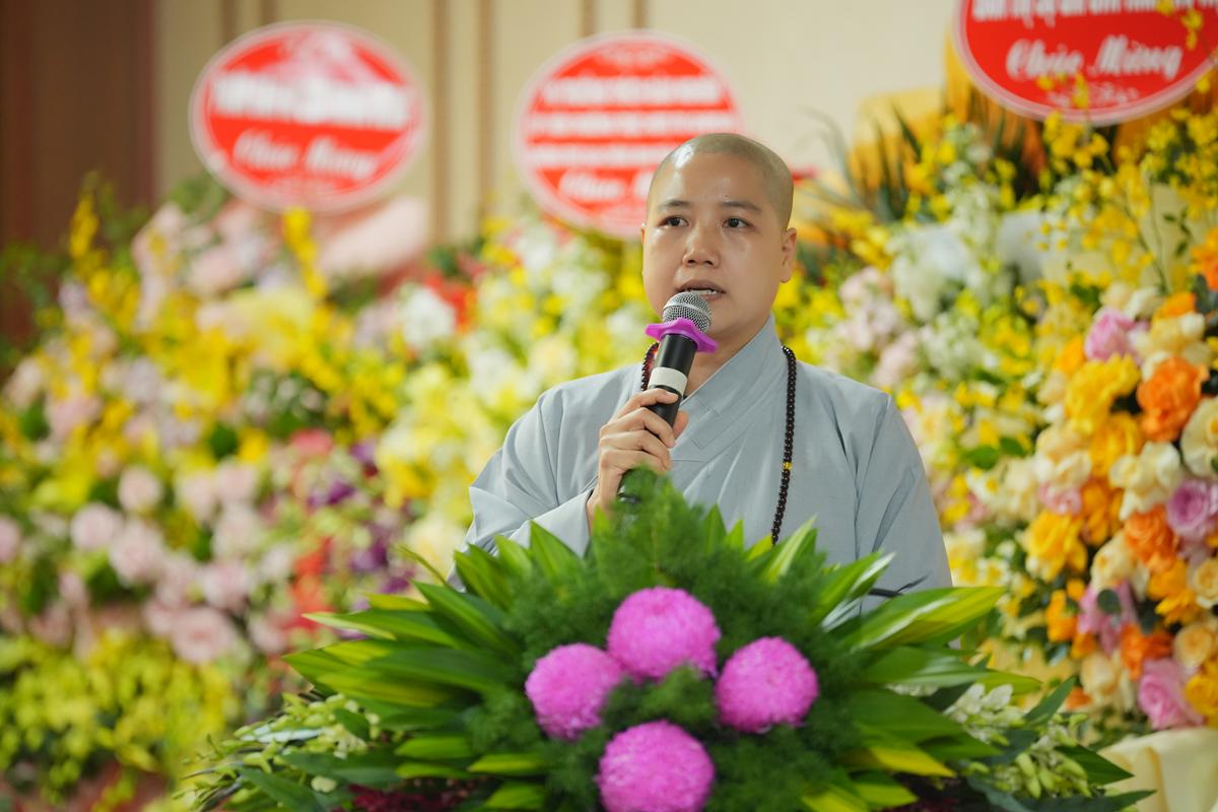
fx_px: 6766
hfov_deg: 10.3
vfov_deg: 6.9
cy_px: 406
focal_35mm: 200
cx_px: 609
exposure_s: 1/125
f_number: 2.8
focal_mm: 200
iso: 3200
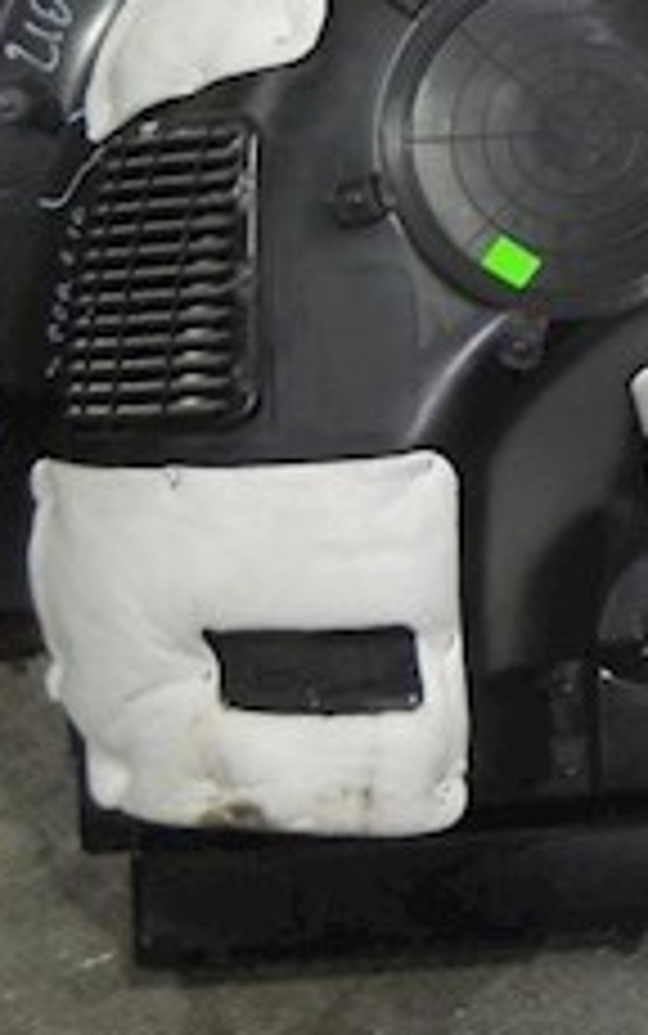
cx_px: 1233
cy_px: 130
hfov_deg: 10.1
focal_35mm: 121
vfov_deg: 17.0
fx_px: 3415
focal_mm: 6.72
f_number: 3.1
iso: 100
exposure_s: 1/30
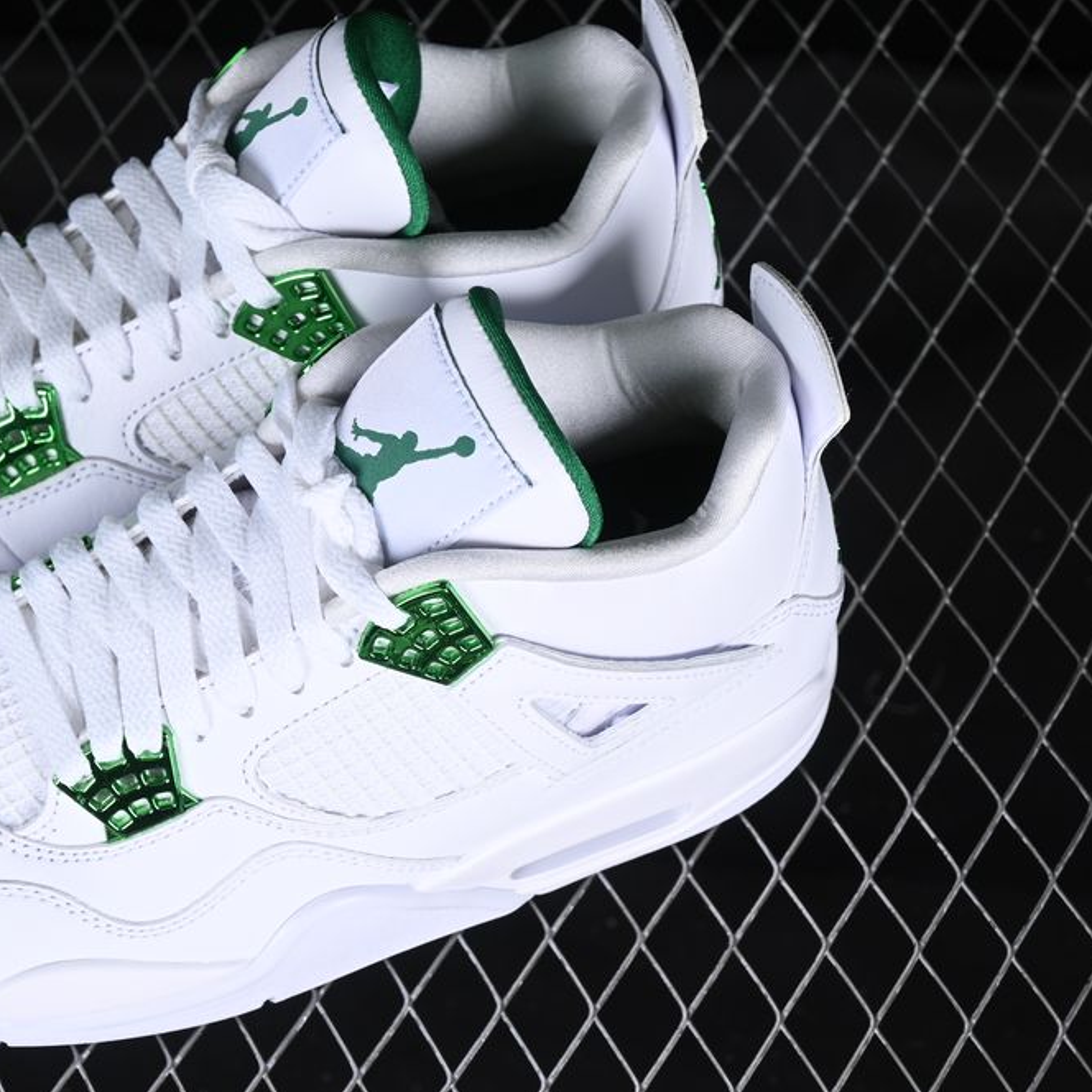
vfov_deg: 18.1
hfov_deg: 18.0
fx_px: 3426
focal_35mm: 96
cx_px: 281
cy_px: 547
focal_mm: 50
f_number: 7.1
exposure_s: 1/100
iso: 160
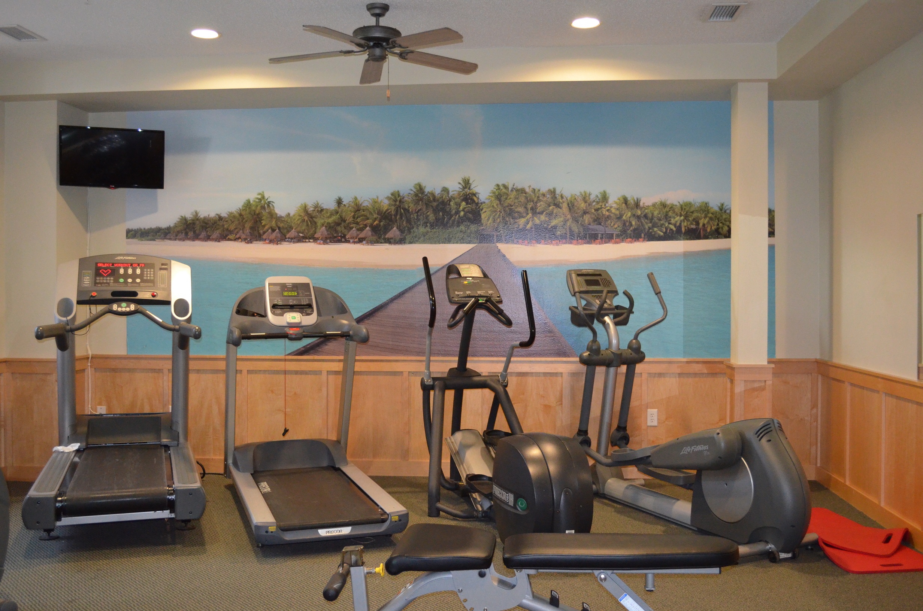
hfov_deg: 53.2
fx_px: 921
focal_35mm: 36
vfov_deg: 36.7
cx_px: 462
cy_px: 306
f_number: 4
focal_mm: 24
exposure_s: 1/60
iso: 2800
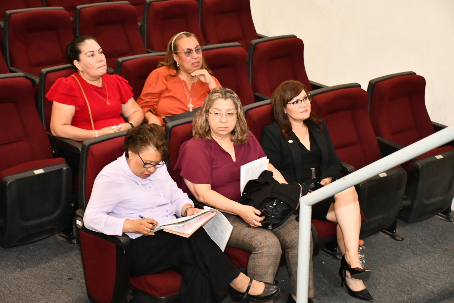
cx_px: 227
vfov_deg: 18.2
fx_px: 946
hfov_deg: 27.0
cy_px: 152
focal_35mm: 75
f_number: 4.8
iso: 6400
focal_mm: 50
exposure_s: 1/60
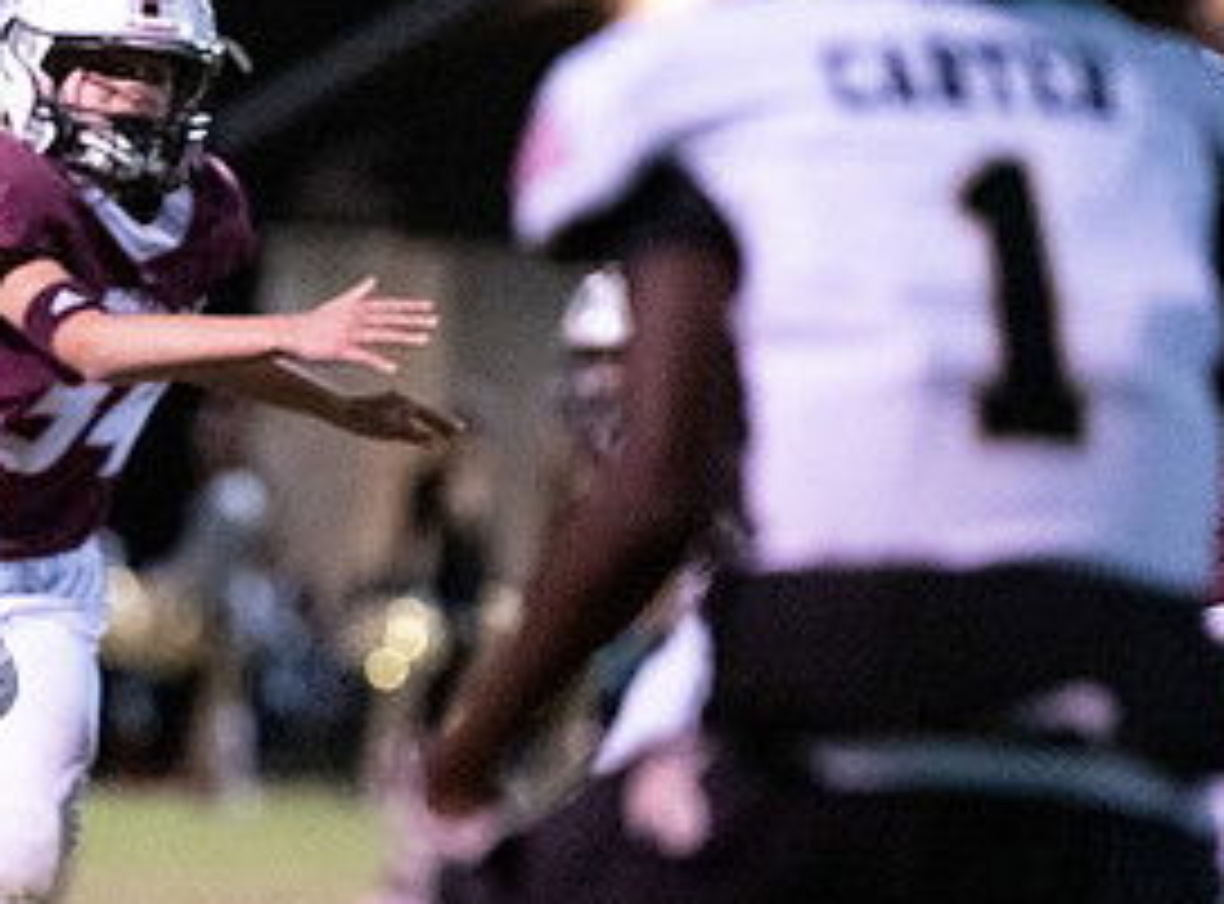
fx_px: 17481
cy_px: 702
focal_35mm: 497
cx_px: -33
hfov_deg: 4.0
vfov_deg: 3.0
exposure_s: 1/1000
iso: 10000
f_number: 2.8
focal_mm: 165
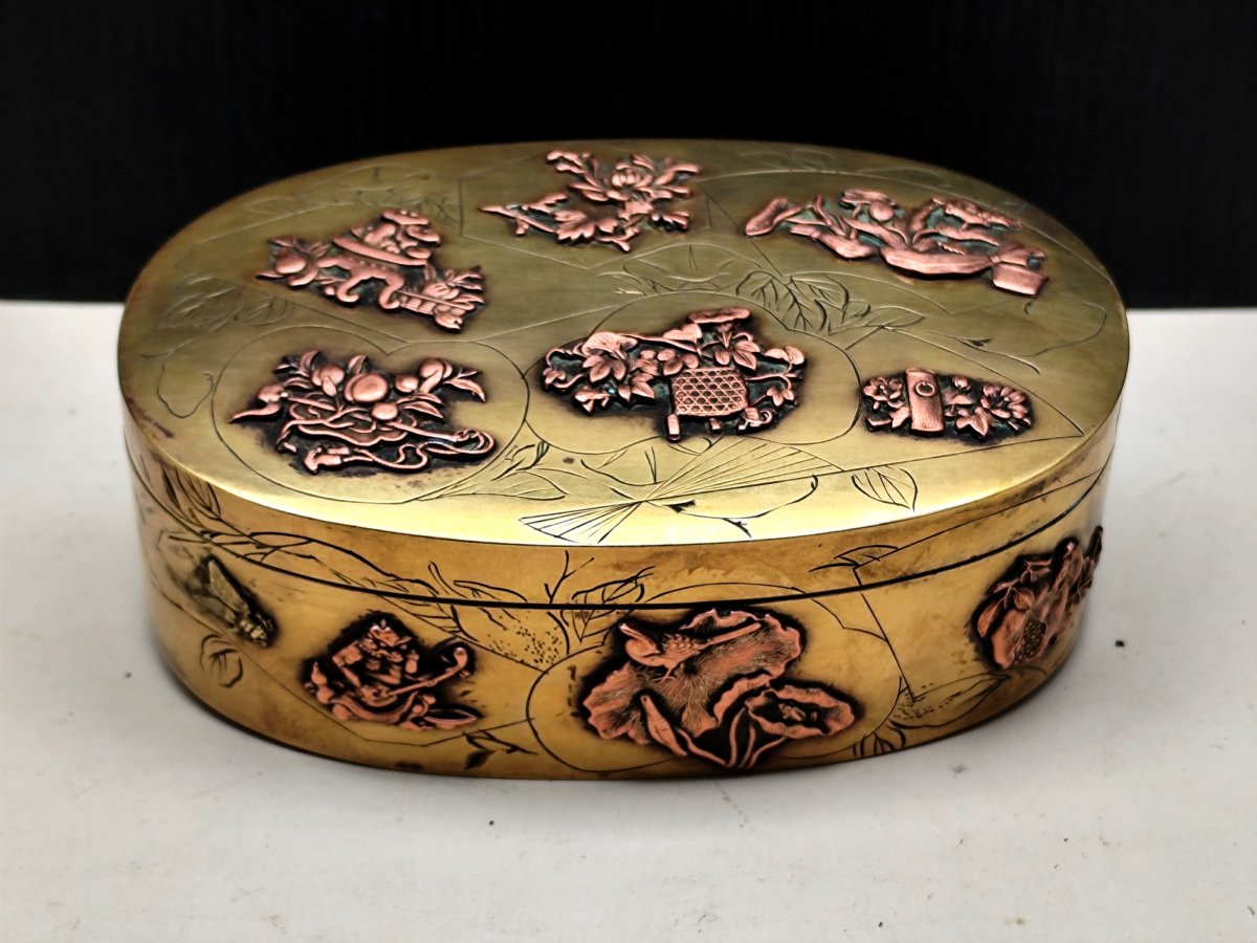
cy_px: 472
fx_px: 3377
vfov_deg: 15.9
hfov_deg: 21.1
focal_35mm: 93
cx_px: 628
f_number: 1.65
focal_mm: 6.14
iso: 100
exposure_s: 1/50
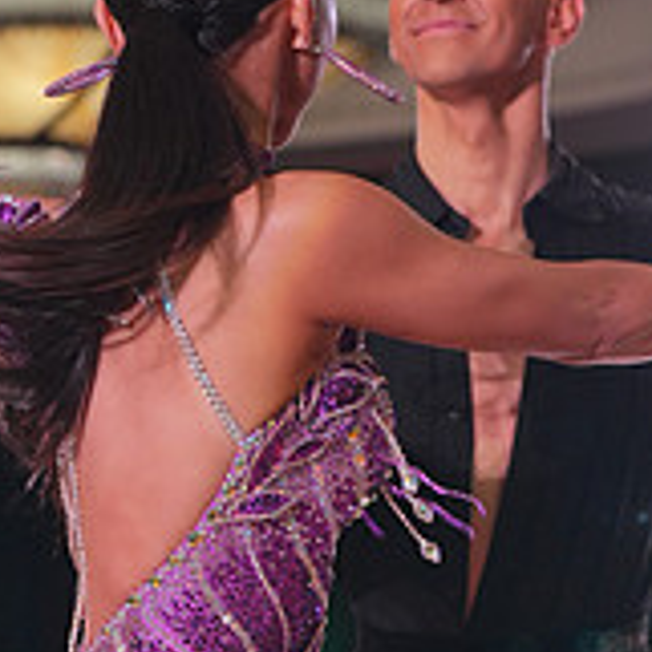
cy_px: 863
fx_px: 4560
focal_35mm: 214
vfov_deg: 8.1
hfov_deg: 8.2
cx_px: 298
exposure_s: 1/400
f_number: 4
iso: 1000
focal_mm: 70
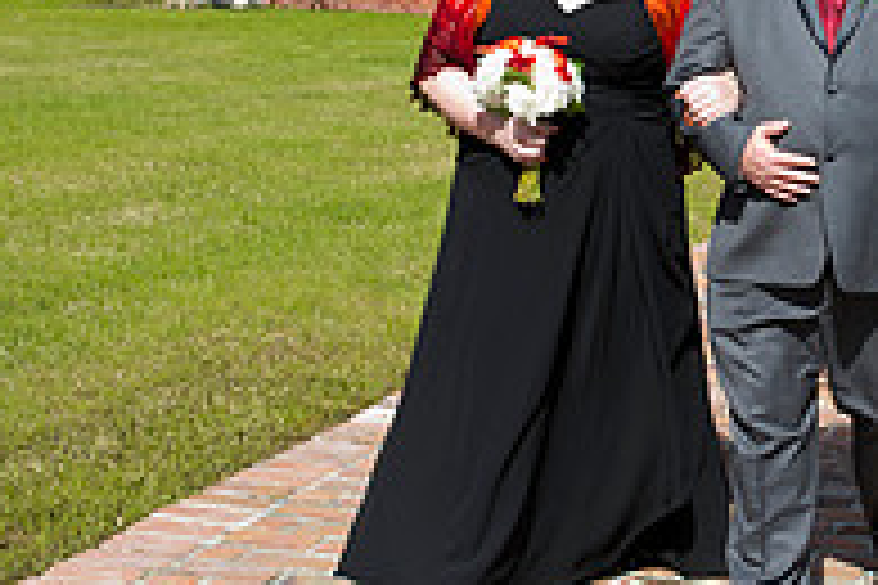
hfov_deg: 21.8
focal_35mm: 92
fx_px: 2244
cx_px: 738
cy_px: 166
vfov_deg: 14.8
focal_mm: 31
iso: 100
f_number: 10
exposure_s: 1/125
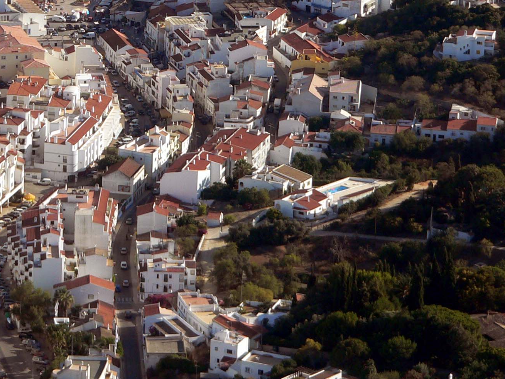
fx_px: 3195
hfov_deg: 9.0
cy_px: 99
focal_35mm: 219
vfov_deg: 6.8
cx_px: 168
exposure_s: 1/500
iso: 80
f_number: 4
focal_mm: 18.6
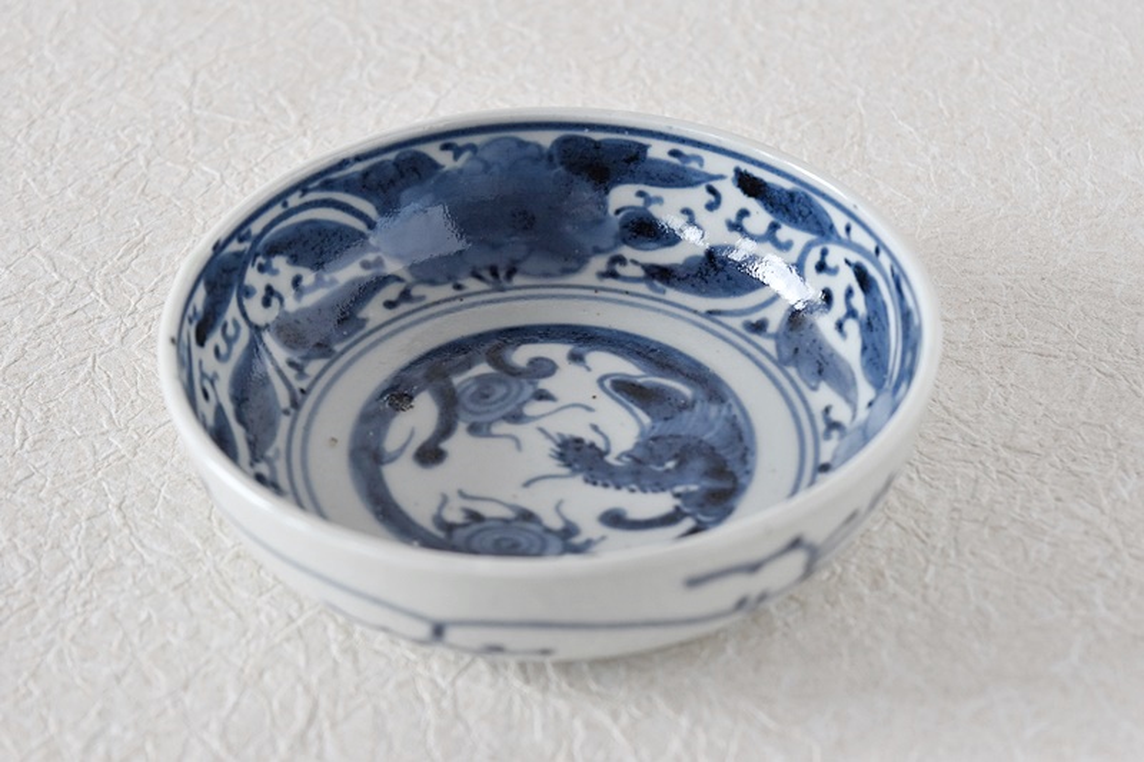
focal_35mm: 82
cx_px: 572
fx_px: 2621
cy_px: 381
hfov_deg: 24.6
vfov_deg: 16.5
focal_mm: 55
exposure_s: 1/40
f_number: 5.6
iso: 800
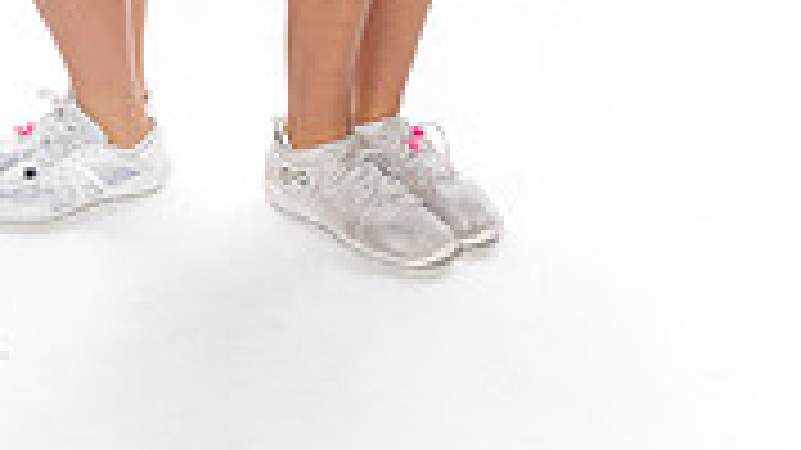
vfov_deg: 9.9
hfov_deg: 19.1
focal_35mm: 111
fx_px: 2357
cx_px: 184
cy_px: -531
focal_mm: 42
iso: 640
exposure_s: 1/250
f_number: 8
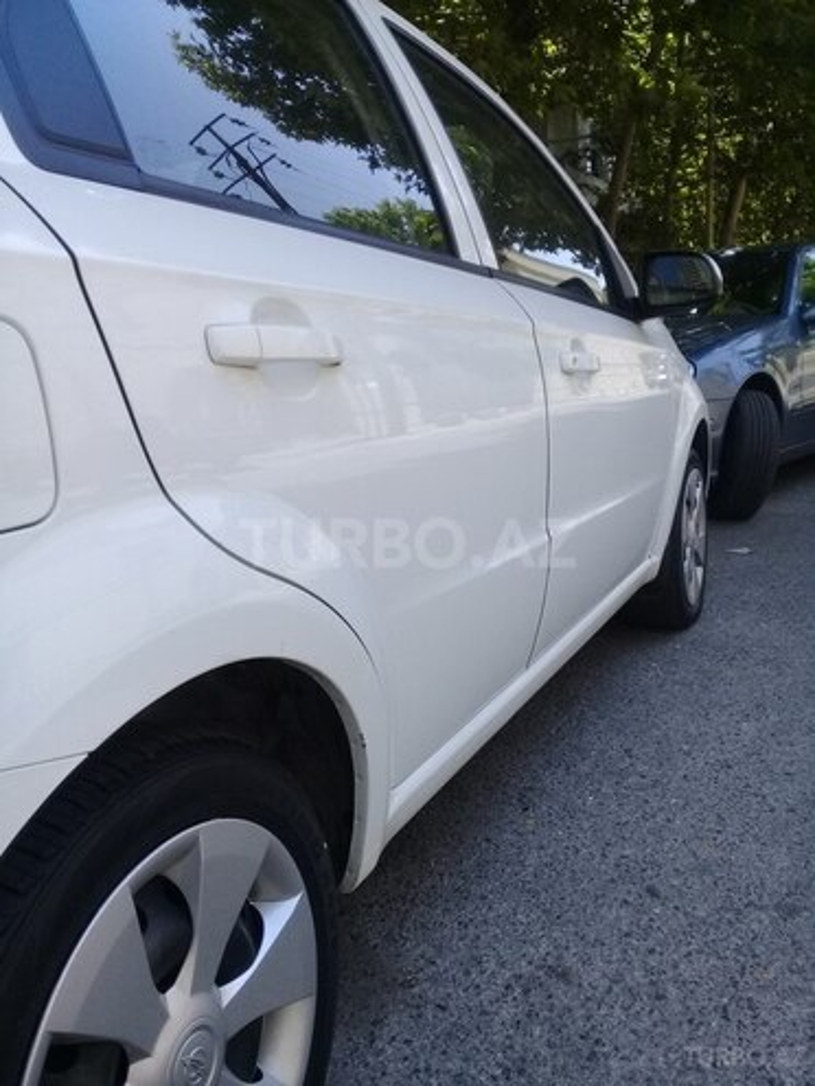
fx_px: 973
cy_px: 543
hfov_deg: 45.4
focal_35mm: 31
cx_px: 408
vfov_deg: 58.4
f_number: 2.2
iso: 50
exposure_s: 1/402
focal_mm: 3.3
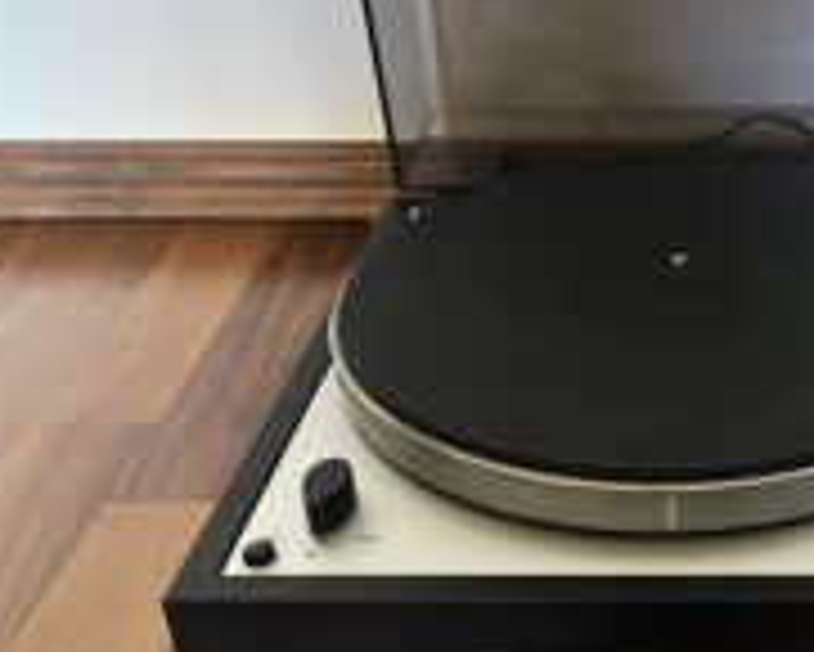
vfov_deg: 27.1
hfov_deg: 31.3
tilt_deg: -32.0
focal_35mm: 56
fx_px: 1350
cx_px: 796
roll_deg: -1.0
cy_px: 378
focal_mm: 5.1
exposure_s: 1/60
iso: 500
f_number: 1.6
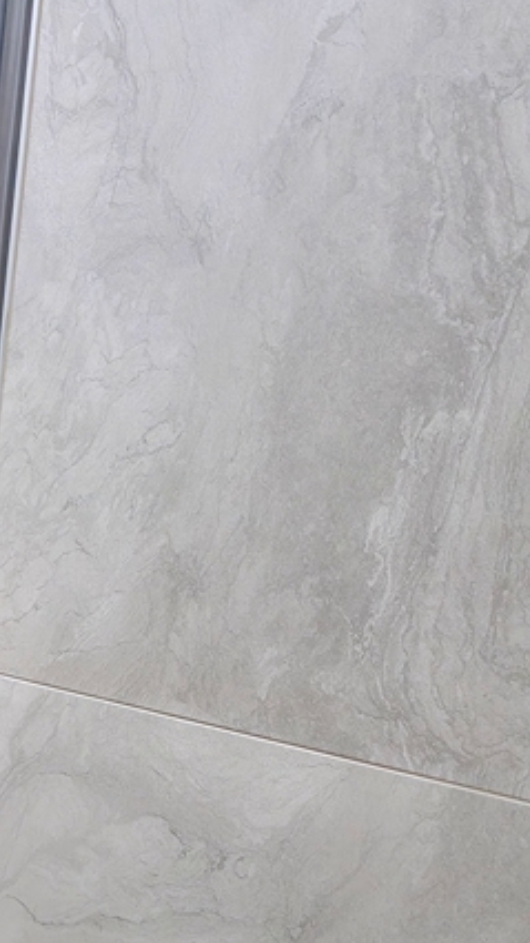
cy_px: 690
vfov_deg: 41.8
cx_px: -333
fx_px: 1199
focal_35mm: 48
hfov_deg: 20.2
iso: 100
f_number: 1.9
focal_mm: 2.2
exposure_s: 1/50
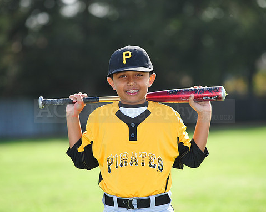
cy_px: 106
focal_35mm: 210
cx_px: 127
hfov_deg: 9.2
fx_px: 1653
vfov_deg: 7.4
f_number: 4.5
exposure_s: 1/1000
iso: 400
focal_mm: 185
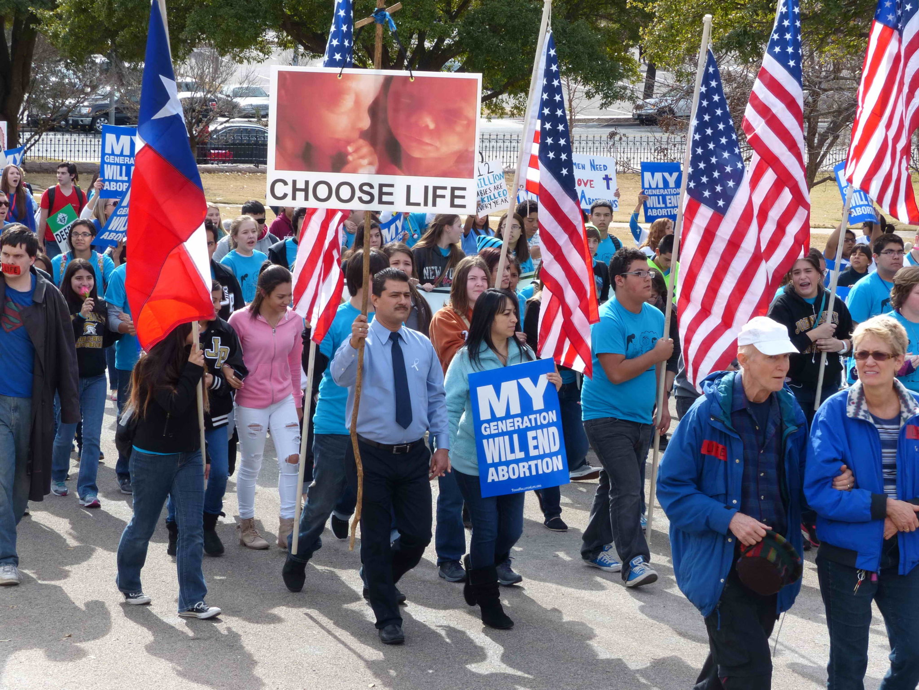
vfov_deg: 14.5
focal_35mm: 102
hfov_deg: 19.3
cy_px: 345
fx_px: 2708
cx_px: 460
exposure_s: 1/200
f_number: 5.6
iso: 100
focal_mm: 18.3
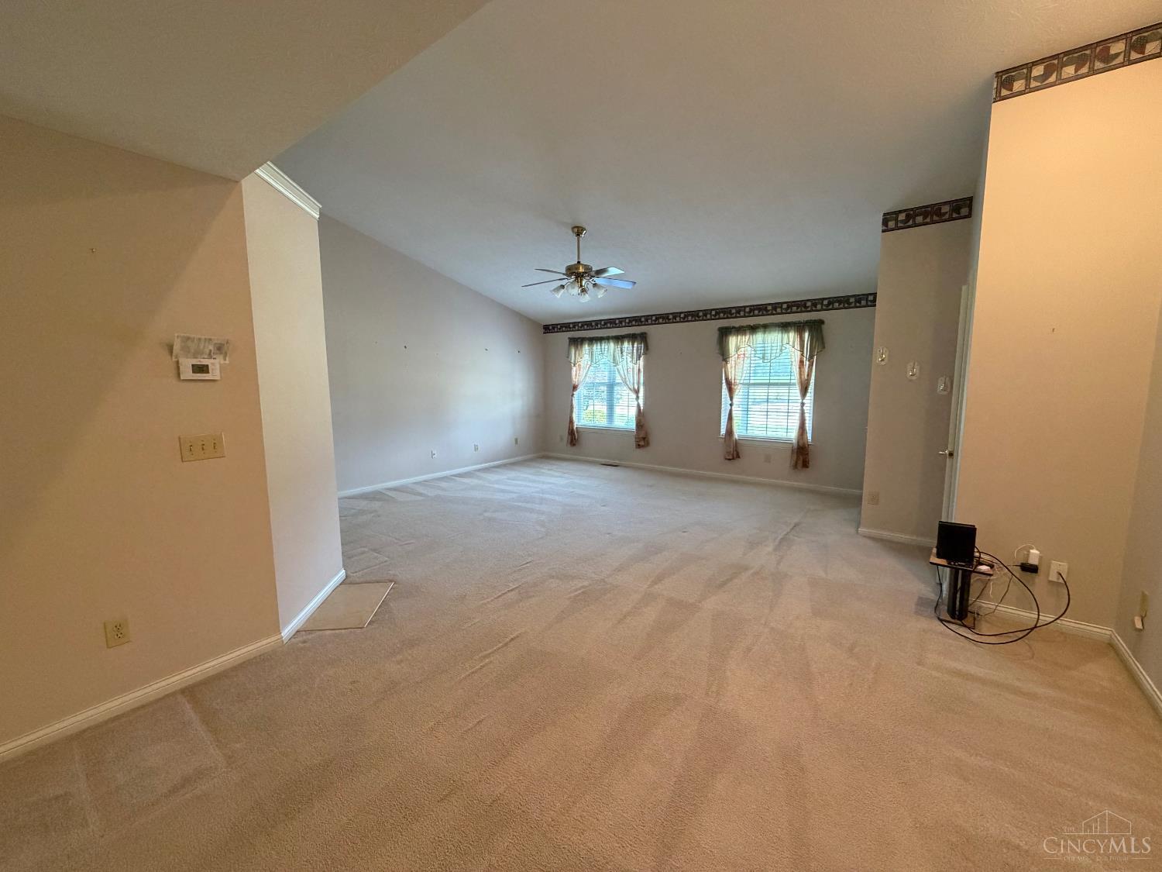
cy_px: 436
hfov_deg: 102.1
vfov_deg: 85.7
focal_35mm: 14
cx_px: 581
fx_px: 470
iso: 320
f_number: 2.2
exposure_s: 1/60
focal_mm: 2.22
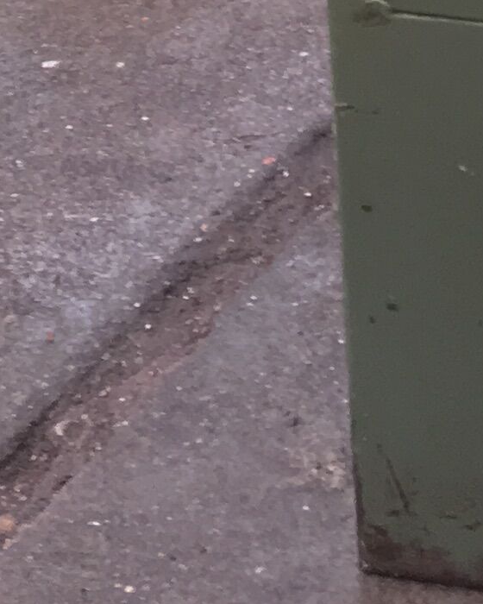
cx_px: 1179
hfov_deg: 8.6
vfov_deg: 10.1
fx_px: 2913
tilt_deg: -10.3
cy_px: -926
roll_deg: +1.0
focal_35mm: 163
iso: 32
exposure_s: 1/50
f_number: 2.2
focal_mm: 4.15
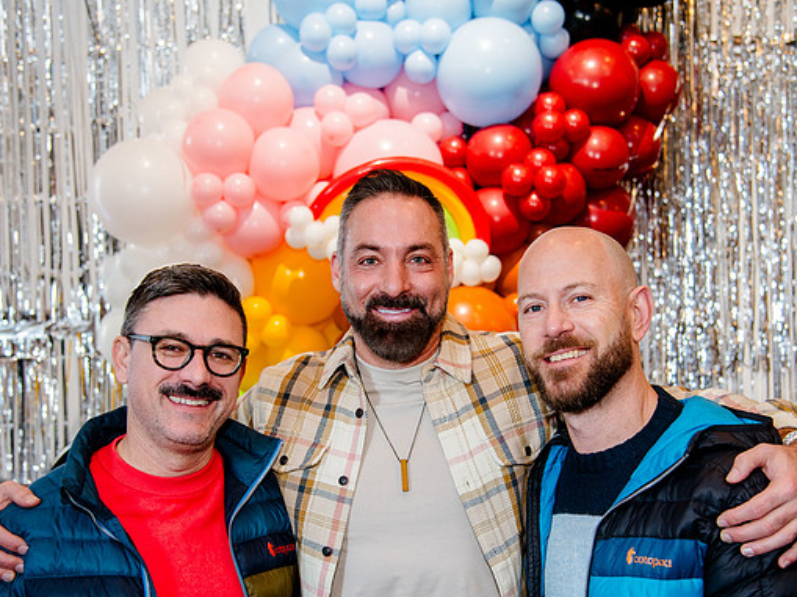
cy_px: 364
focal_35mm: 59
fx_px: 1357
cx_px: 391
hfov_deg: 32.7
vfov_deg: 24.7
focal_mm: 44
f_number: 4
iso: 500
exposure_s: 1/40
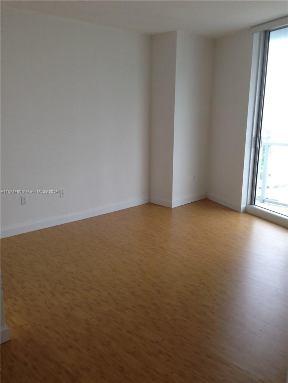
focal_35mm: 33
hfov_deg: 42.9
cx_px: 144
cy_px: 192
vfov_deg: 55.4
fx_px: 366
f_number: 2.4
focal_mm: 4.12
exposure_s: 1/120
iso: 64
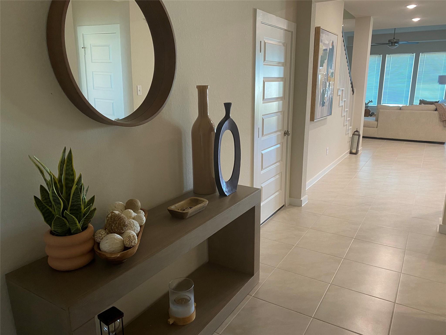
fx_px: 335
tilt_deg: -13.6
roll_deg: +0.8
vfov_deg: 53.1
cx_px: 223
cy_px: 168
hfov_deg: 67.3
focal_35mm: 26
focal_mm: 4.25
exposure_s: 1/60
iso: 160
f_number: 1.8
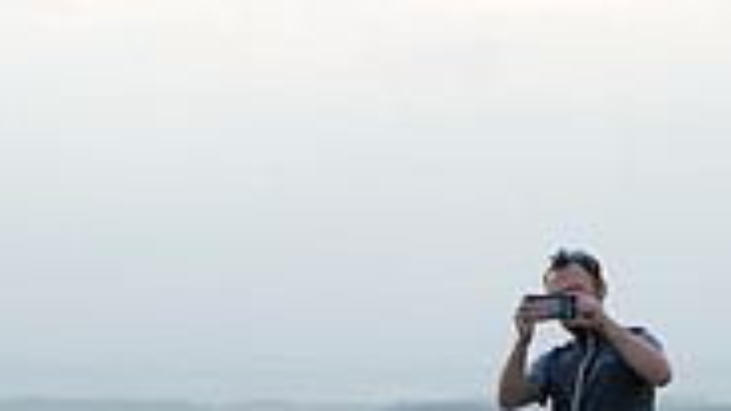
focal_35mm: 233
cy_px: 389
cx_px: 36
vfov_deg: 5.2
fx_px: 4517
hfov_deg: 9.2
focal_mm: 70
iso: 400
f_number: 3.2
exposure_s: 1/1250
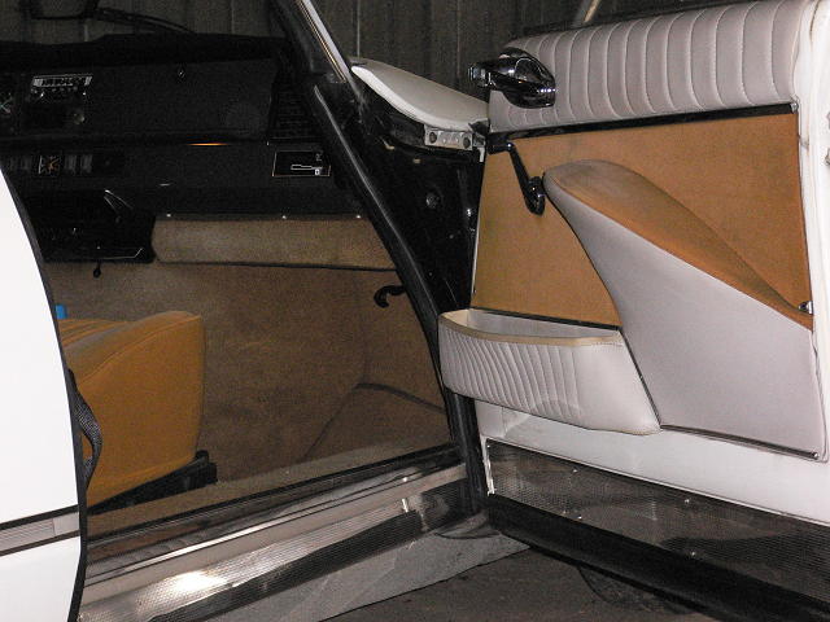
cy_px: 311
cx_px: 415
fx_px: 1774
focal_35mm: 74
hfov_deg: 26.3
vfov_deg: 19.9
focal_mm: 12.3
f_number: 4.2
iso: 400
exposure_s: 1/60
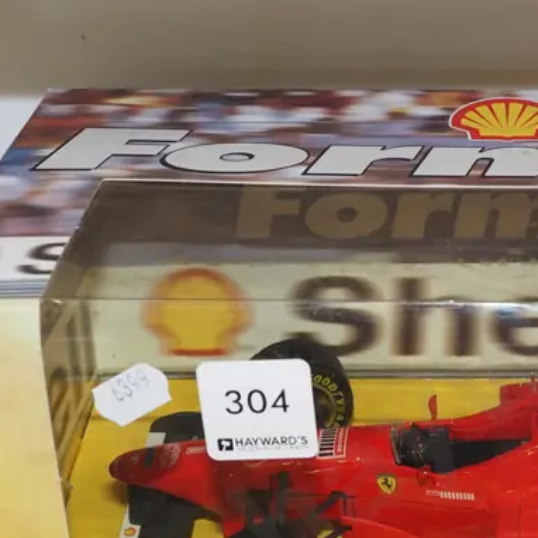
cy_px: 354
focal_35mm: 90
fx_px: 1583
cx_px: 528
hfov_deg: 18.8
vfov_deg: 19.2
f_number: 5.6
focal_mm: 19
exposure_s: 1/60
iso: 1000
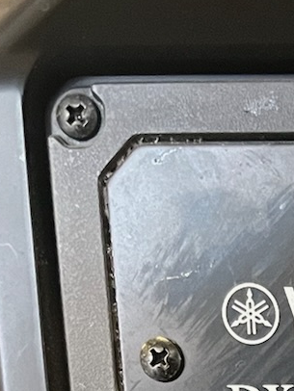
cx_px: 548
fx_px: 1482
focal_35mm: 131
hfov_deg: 10.6
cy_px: 927
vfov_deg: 12.1
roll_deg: -0.1
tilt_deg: -18.2
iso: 400
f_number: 1.6
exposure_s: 1/33
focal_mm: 5.1
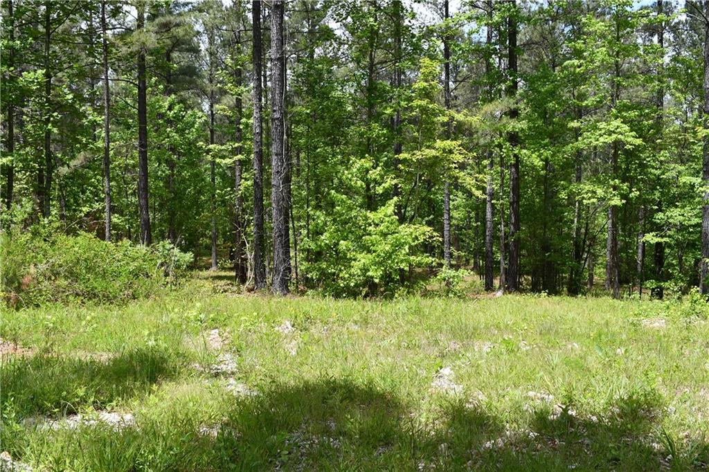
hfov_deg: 53.1
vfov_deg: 36.8
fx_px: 709
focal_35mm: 36
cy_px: 236
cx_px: 354
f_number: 8
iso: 180
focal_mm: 18
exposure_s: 1/250
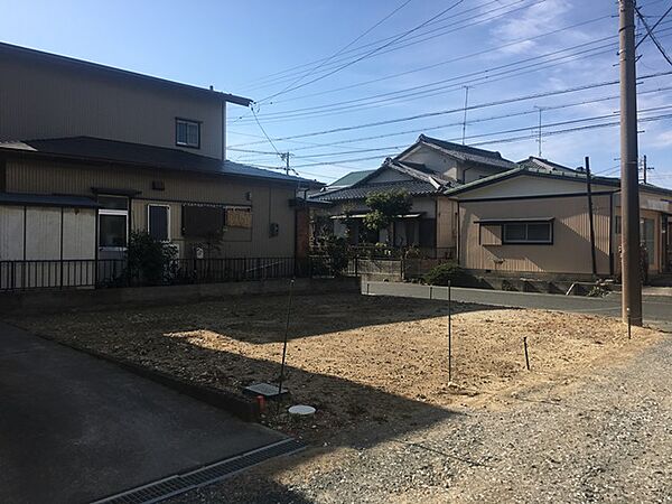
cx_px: 336
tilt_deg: +1.9
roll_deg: +0.3
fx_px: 563
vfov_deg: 48.2
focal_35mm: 29
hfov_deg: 61.7
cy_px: 252
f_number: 2.2
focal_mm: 4.15
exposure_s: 1/1538
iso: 25
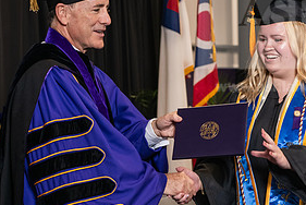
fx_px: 1157
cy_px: 110
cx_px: 166
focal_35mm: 136
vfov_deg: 10.1
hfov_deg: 15.1
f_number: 5
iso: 1600
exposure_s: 1/125
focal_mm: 66
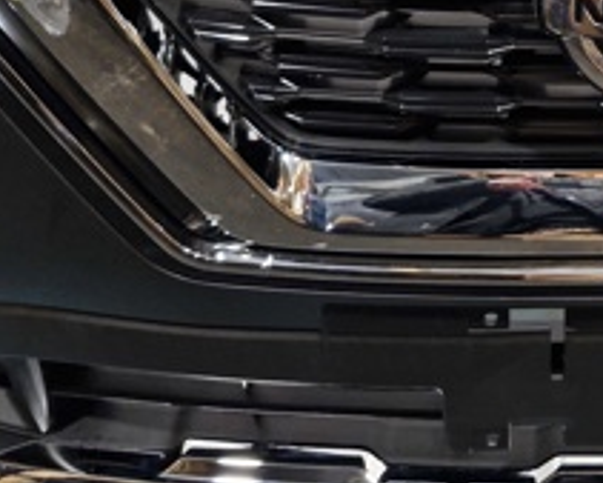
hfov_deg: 26.1
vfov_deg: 21.3
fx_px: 1214
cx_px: 637
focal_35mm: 68
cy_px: -57
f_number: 1.8
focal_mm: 5.54
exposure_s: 1/100
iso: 500
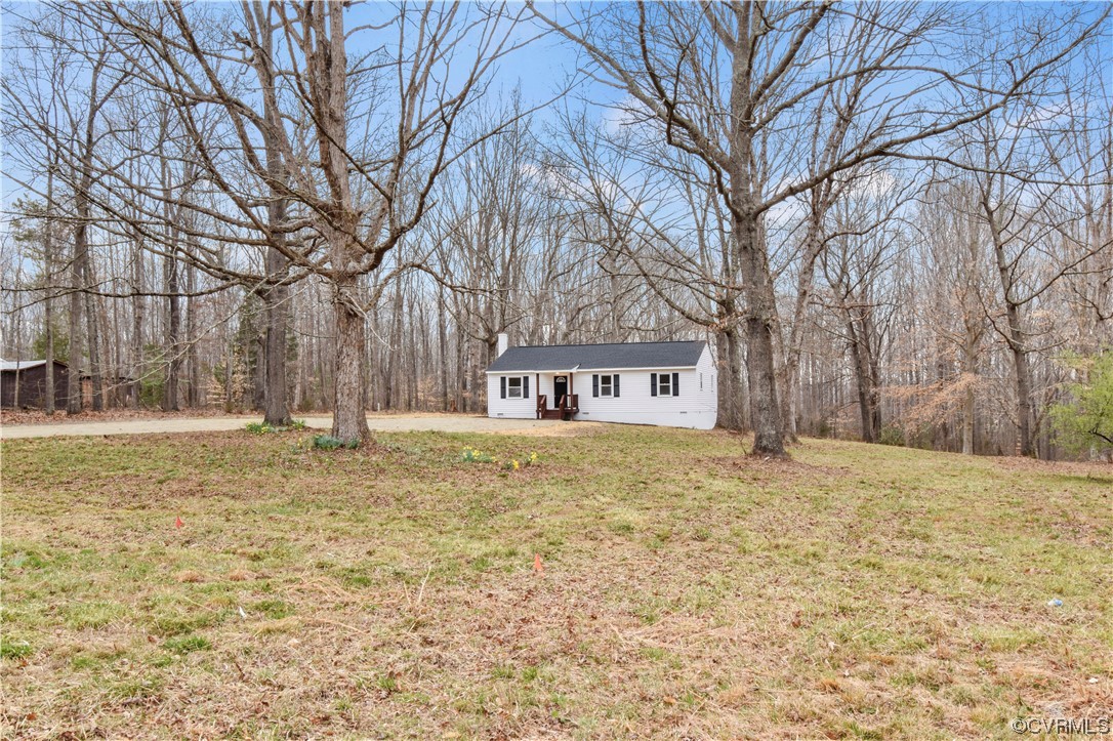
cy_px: 370
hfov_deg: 62.0
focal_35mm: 30
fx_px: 927
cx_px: 556
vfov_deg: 43.6
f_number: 22
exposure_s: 1/6
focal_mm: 20
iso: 100
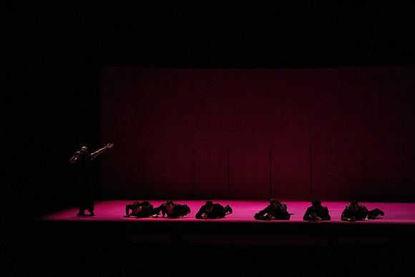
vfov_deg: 11.3
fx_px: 1395
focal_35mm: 121
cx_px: 208
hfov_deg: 16.9
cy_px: 138
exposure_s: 1/400
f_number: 10
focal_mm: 121
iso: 25600
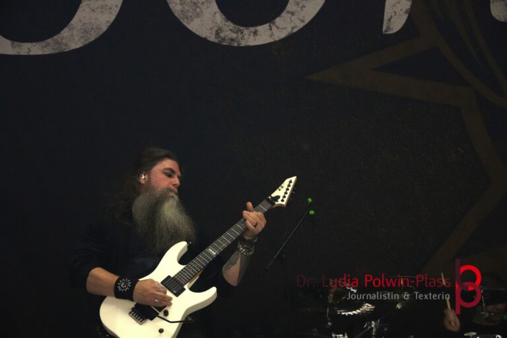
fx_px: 1035
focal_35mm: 74
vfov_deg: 18.5
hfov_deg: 27.5
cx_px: 254
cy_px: 169
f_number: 4.5
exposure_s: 1/80
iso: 6400
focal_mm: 49
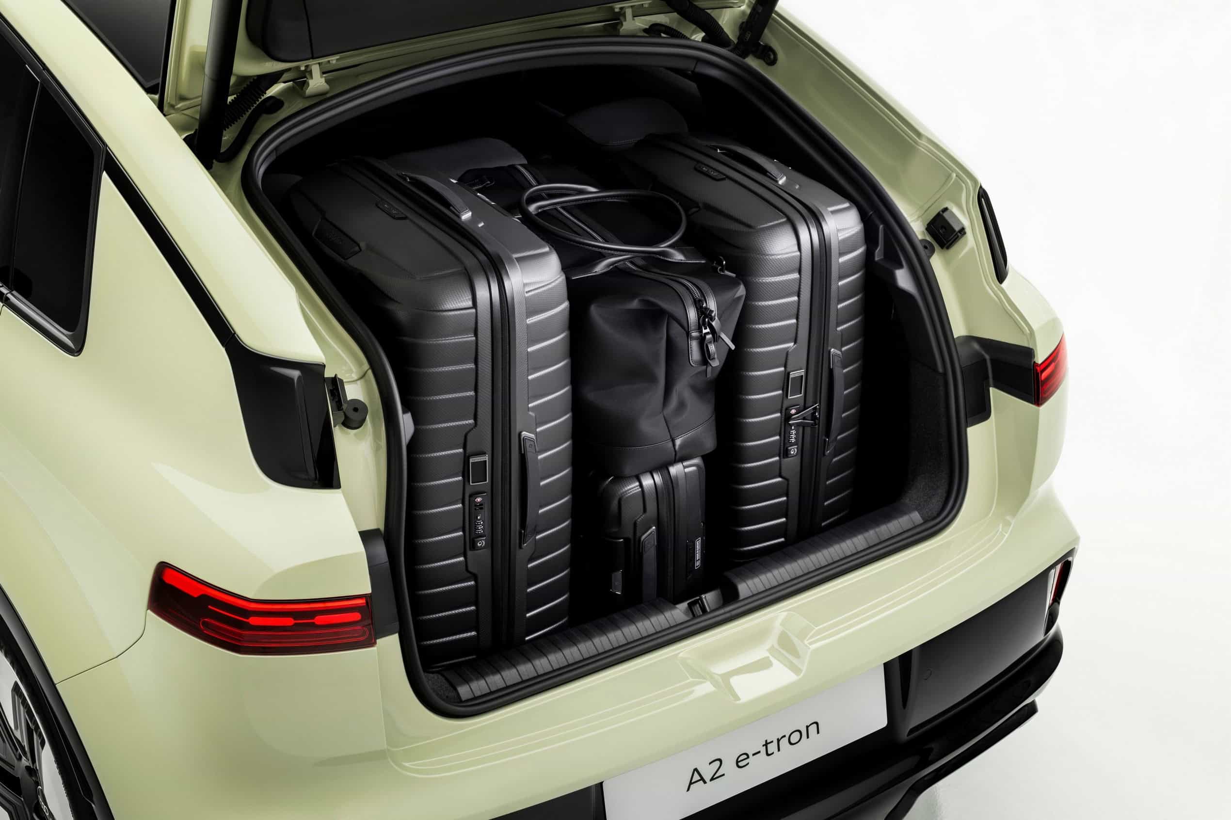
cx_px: 616
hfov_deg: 36.3
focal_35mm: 55
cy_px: 410
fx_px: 1880
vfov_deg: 24.6
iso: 100
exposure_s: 1/20
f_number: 10
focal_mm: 55
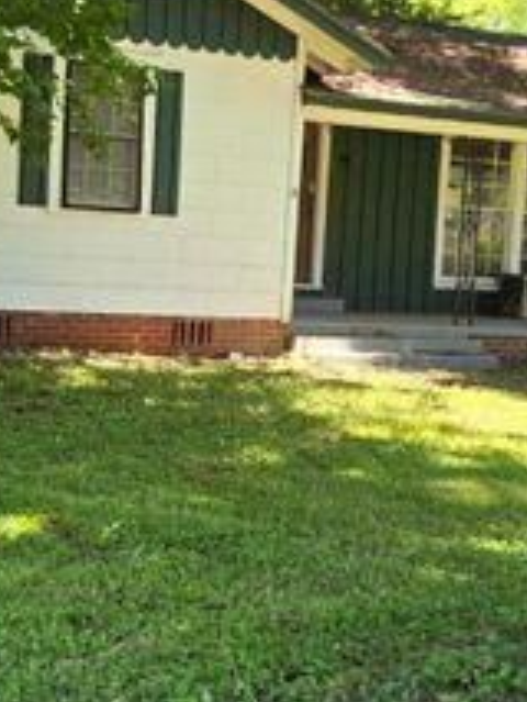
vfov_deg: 27.0
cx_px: 194
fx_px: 1460
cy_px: 338
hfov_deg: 20.4
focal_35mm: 72
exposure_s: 1/147
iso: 25
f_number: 1.8
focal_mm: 5.4
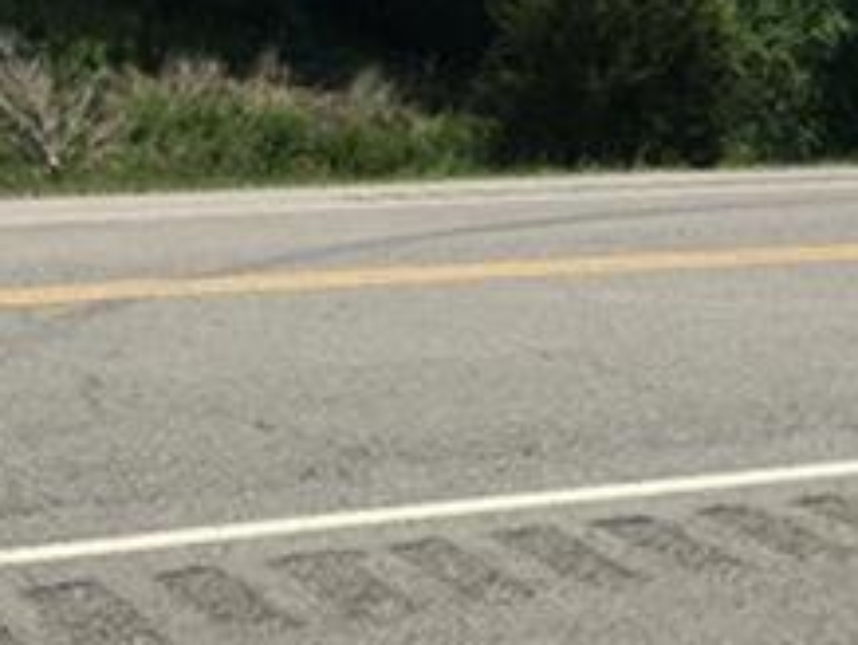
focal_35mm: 85
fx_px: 2109
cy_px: -79
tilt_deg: +1.3
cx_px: 106
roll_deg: -0.8
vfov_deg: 16.8
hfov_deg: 22.5
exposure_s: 1/2849
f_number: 2.2
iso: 25
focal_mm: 4.15
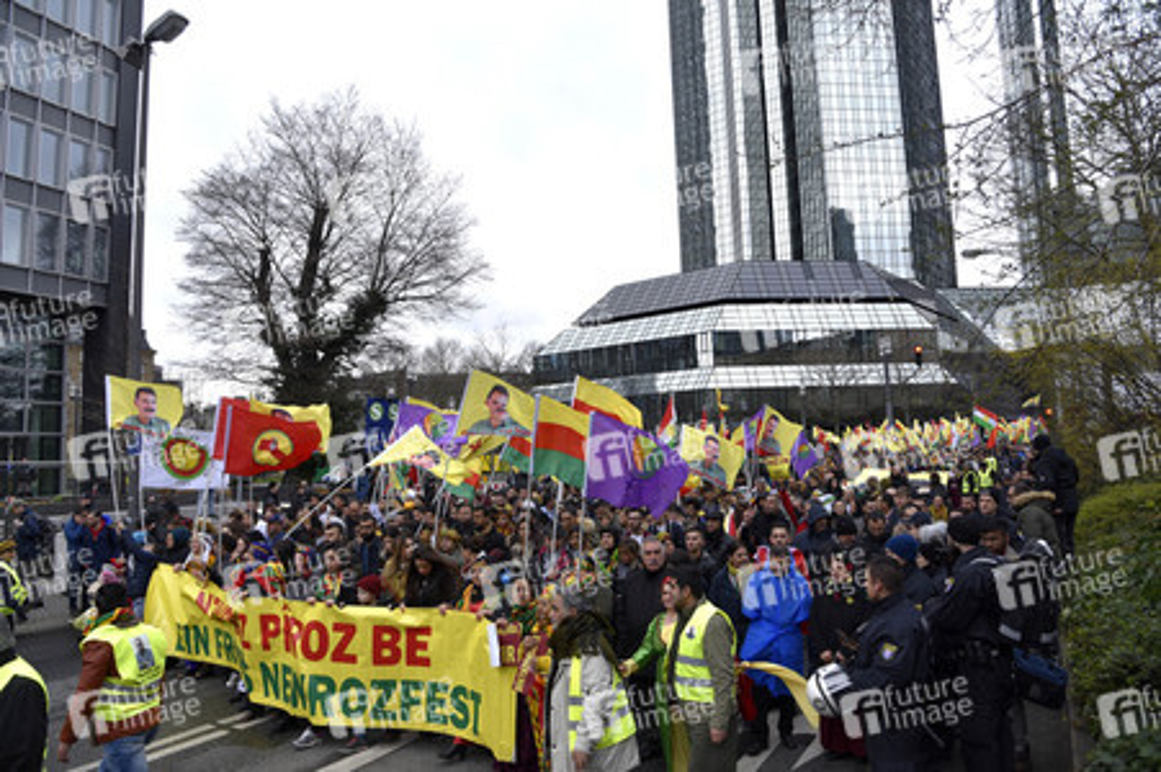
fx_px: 773
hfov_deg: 73.8
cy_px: 386
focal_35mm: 24
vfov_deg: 53.1
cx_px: 580
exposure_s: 1/200
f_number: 7.1
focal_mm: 24
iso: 400
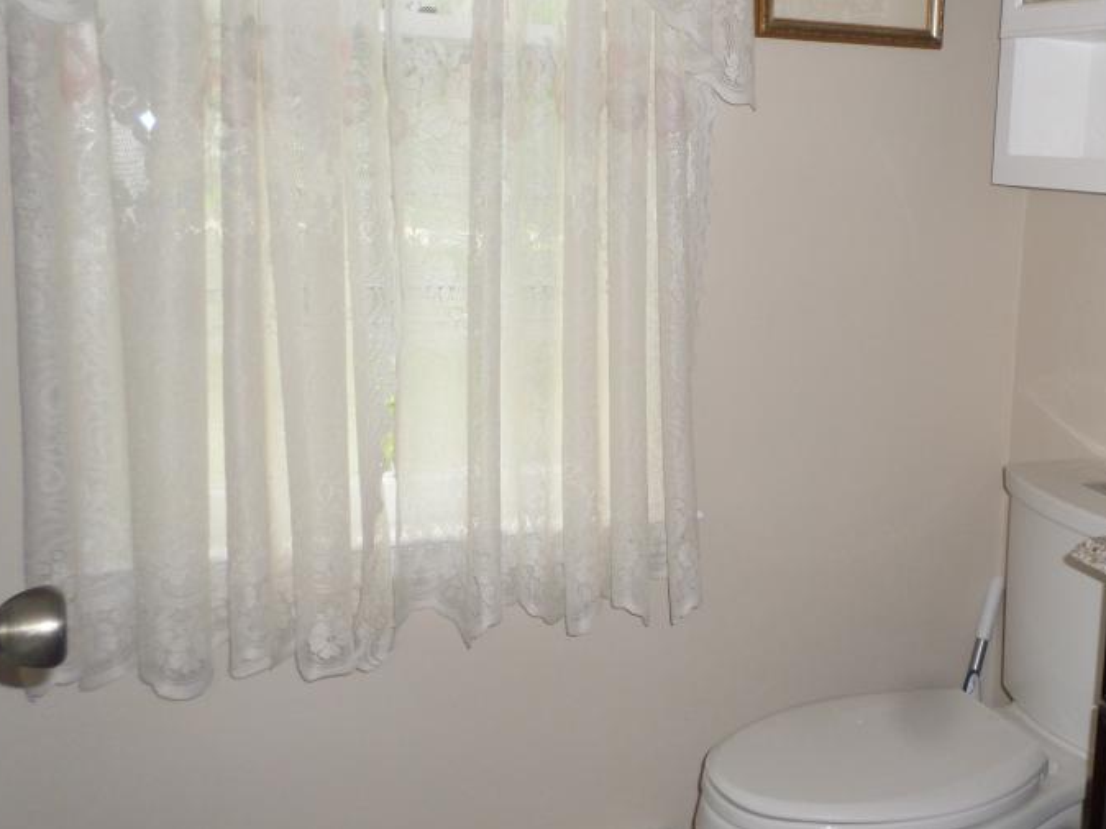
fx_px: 1214
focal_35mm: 38
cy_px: 392
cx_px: 816
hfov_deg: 47.4
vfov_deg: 37.7
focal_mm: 4.5
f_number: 2.5
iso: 100
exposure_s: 1/30
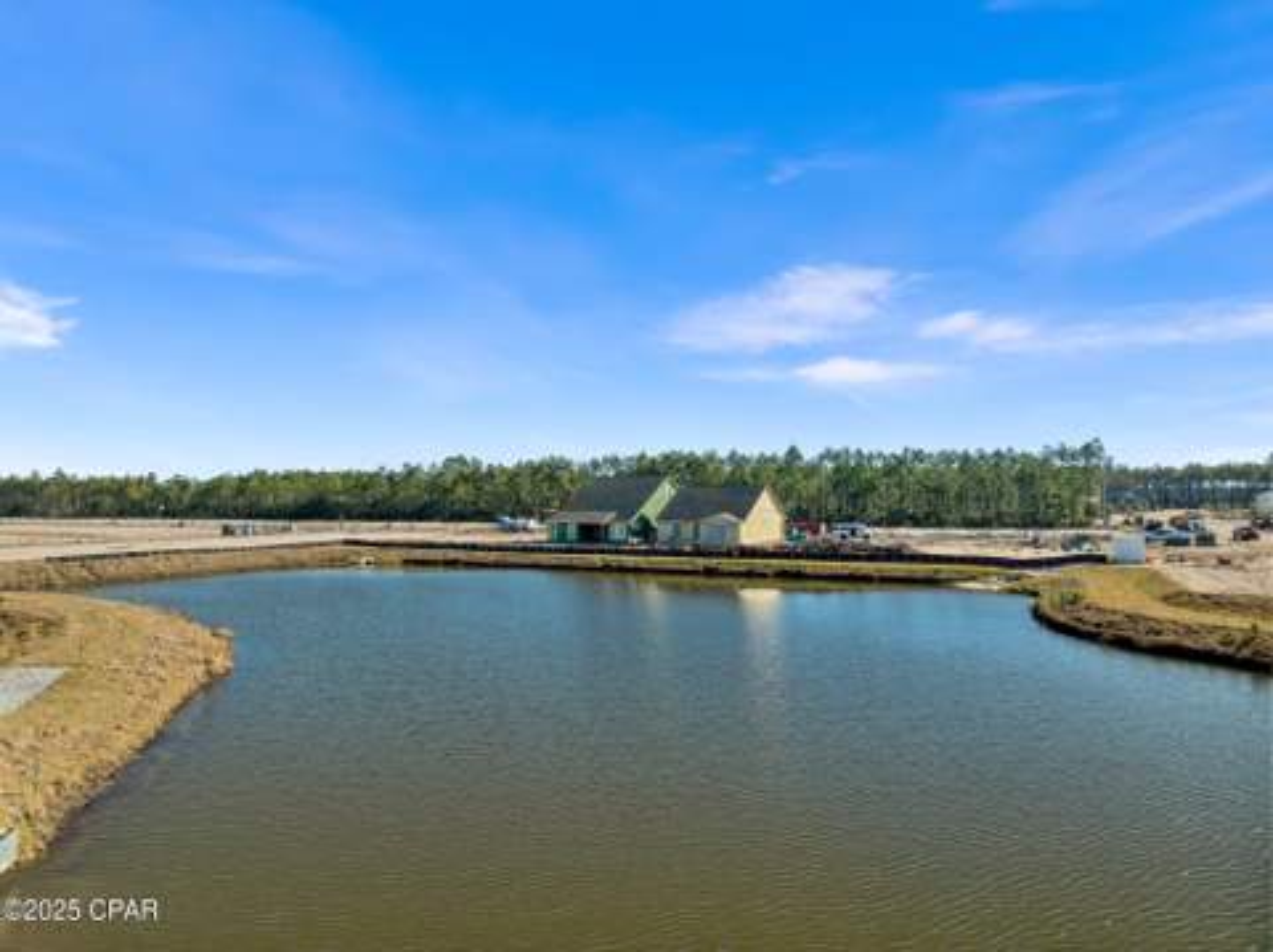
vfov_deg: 56.7
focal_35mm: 24
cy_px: 476
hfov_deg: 71.7
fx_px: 882
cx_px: 636
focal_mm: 12.29
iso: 100
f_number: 4.5
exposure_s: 1/400
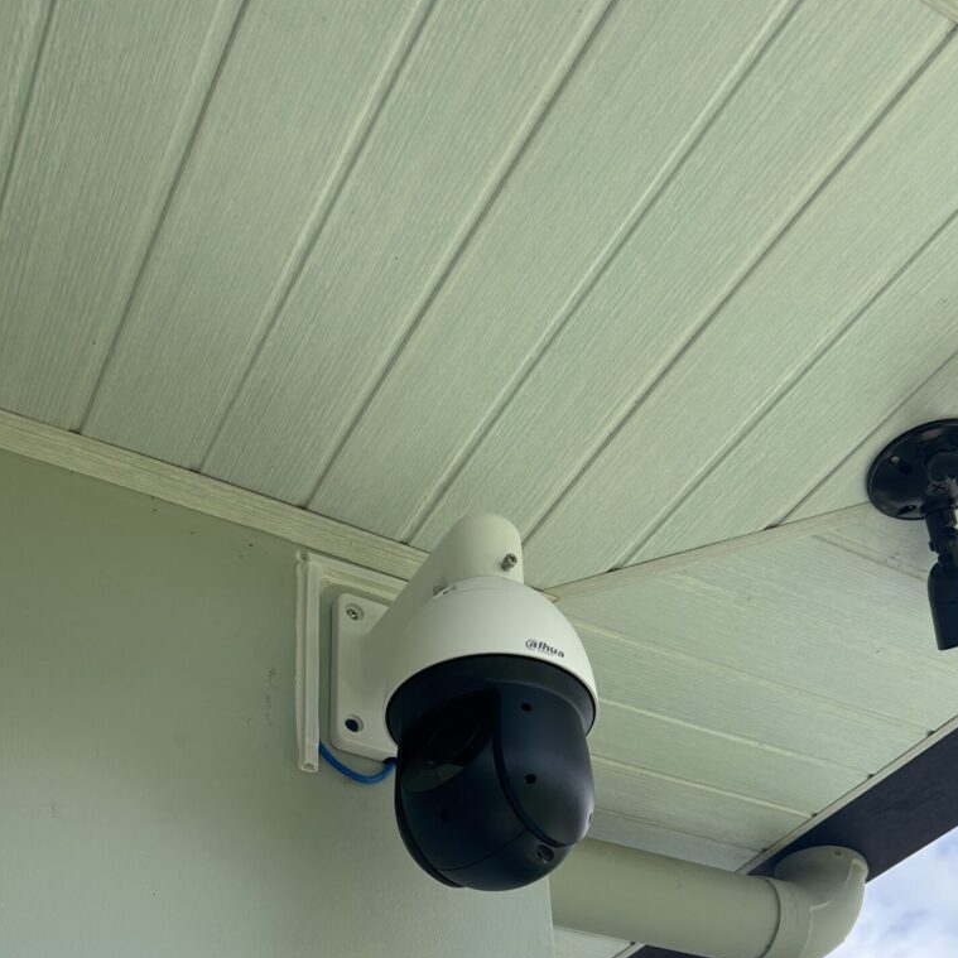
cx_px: 463
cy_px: 476
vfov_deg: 52.5
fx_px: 971
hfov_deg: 52.5
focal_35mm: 31
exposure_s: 1/2353
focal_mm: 5.7
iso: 50
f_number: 1.5
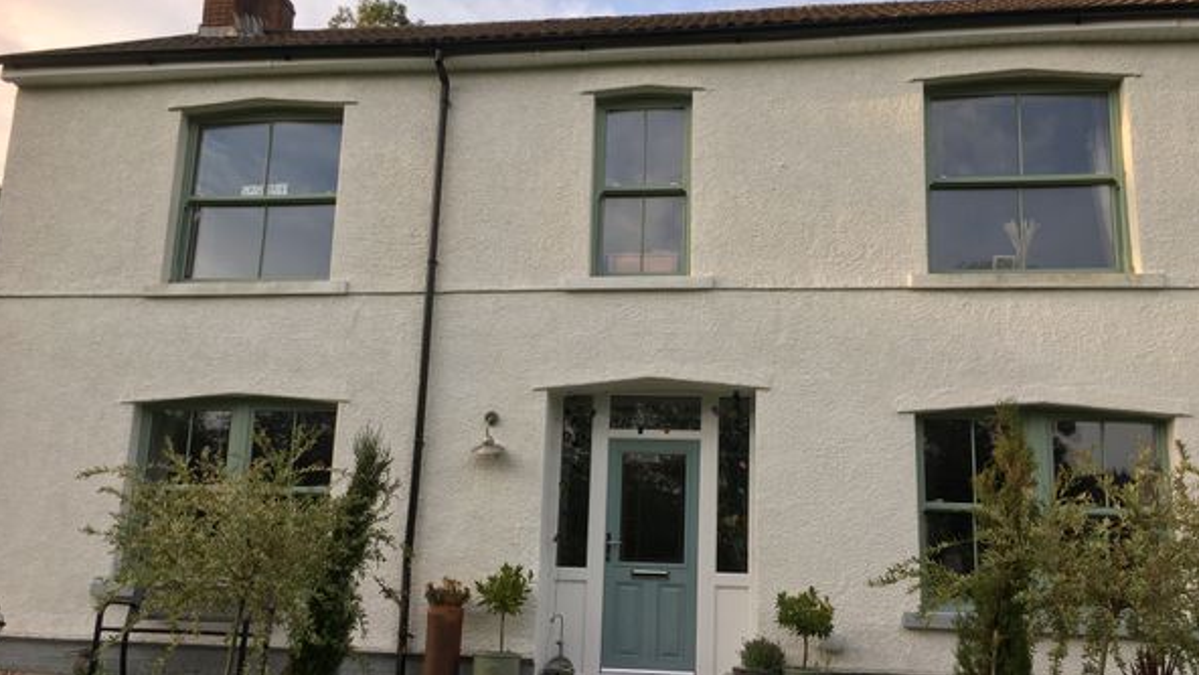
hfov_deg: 61.0
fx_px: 1017
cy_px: 387
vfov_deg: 36.6
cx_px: 597
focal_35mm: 32
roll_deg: -1.7
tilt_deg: +13.1
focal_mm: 4.15
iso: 25
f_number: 2.2
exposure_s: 1/289
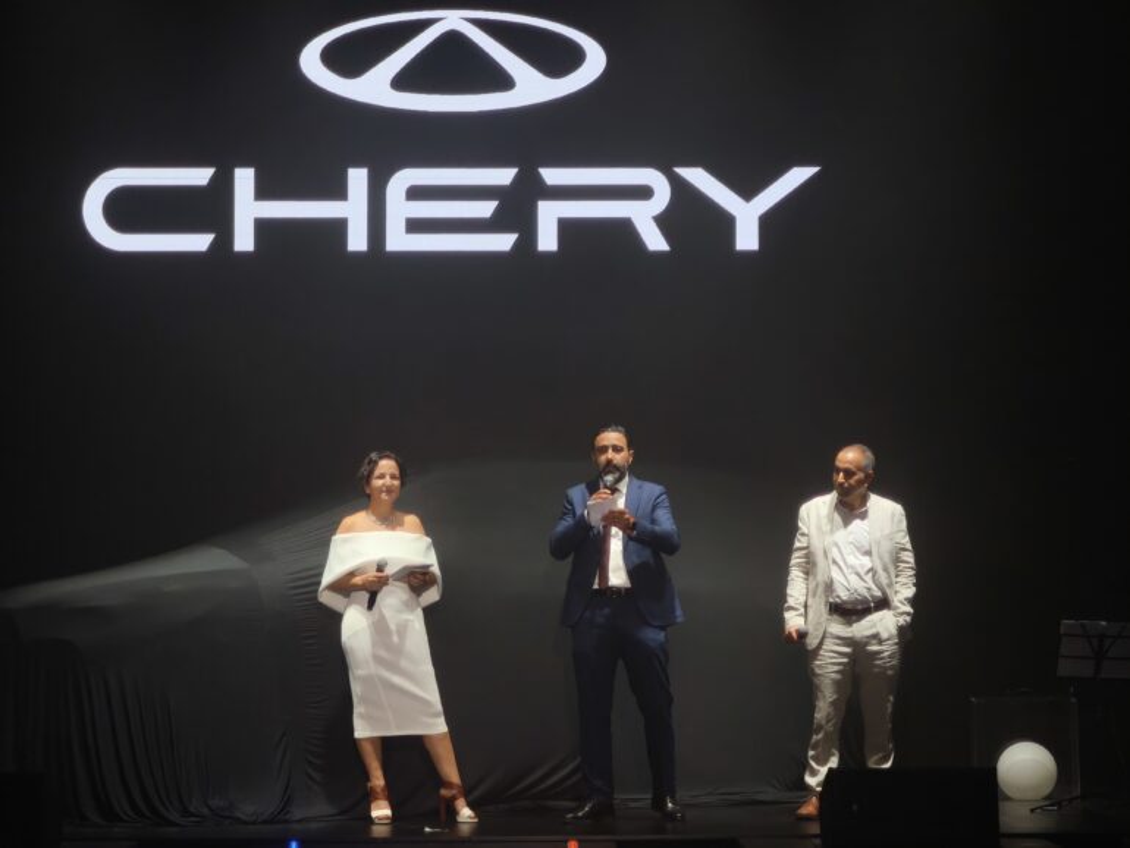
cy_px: 424
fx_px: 3265
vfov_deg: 14.8
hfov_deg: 19.6
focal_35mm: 100
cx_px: 565
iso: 500
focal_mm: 7.1
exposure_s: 1/120
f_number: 1.9
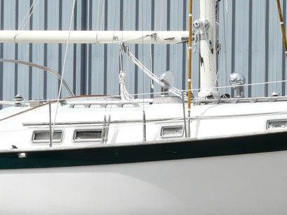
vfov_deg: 4.9
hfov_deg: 6.5
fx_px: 2520
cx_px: 252
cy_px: 161
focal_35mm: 304
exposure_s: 1/400
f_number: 6.3
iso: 100
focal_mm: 17
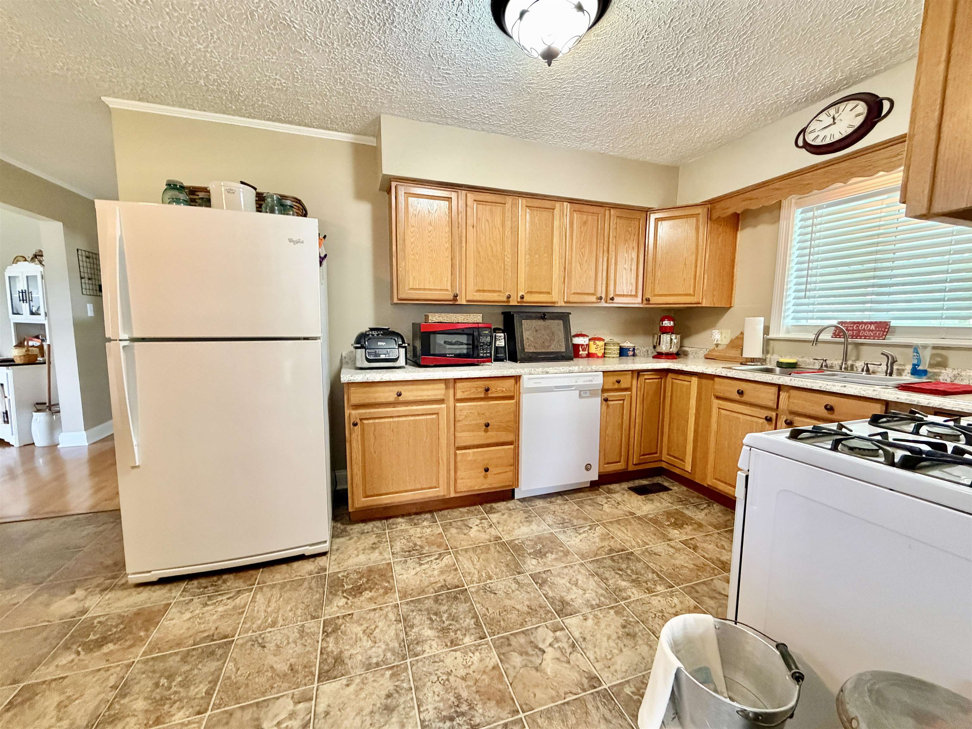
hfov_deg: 102.1
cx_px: 486
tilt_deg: -6.0
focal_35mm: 14
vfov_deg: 85.7
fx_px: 393
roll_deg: -0.3
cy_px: 364
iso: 640
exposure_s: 1/60
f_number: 2.2
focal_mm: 2.22
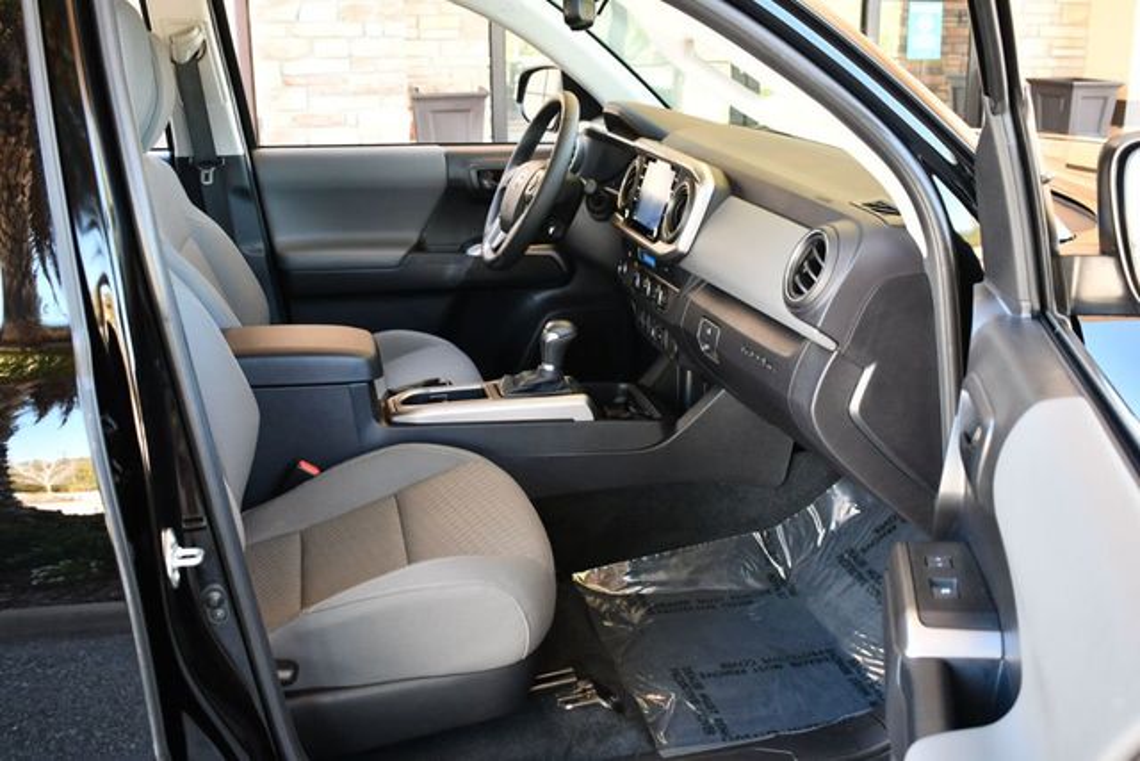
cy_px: 380
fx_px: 1140
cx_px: 570
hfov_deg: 53.1
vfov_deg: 36.9
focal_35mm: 36
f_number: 3.5
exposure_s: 1/125
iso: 800
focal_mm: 18
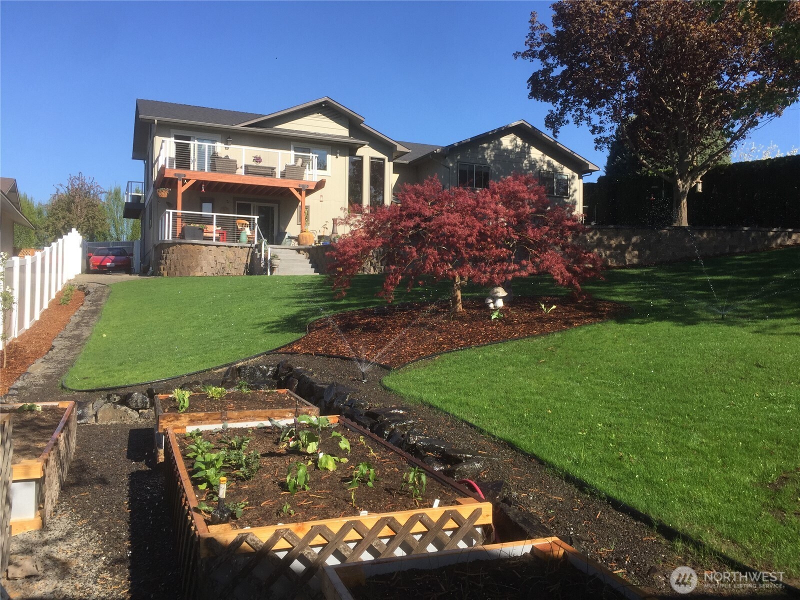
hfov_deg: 61.7
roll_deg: -2.7
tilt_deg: +1.7
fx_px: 670
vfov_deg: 48.2
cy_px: 300
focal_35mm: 29
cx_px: 400
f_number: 2.2
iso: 32
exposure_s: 1/1276
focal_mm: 4.15
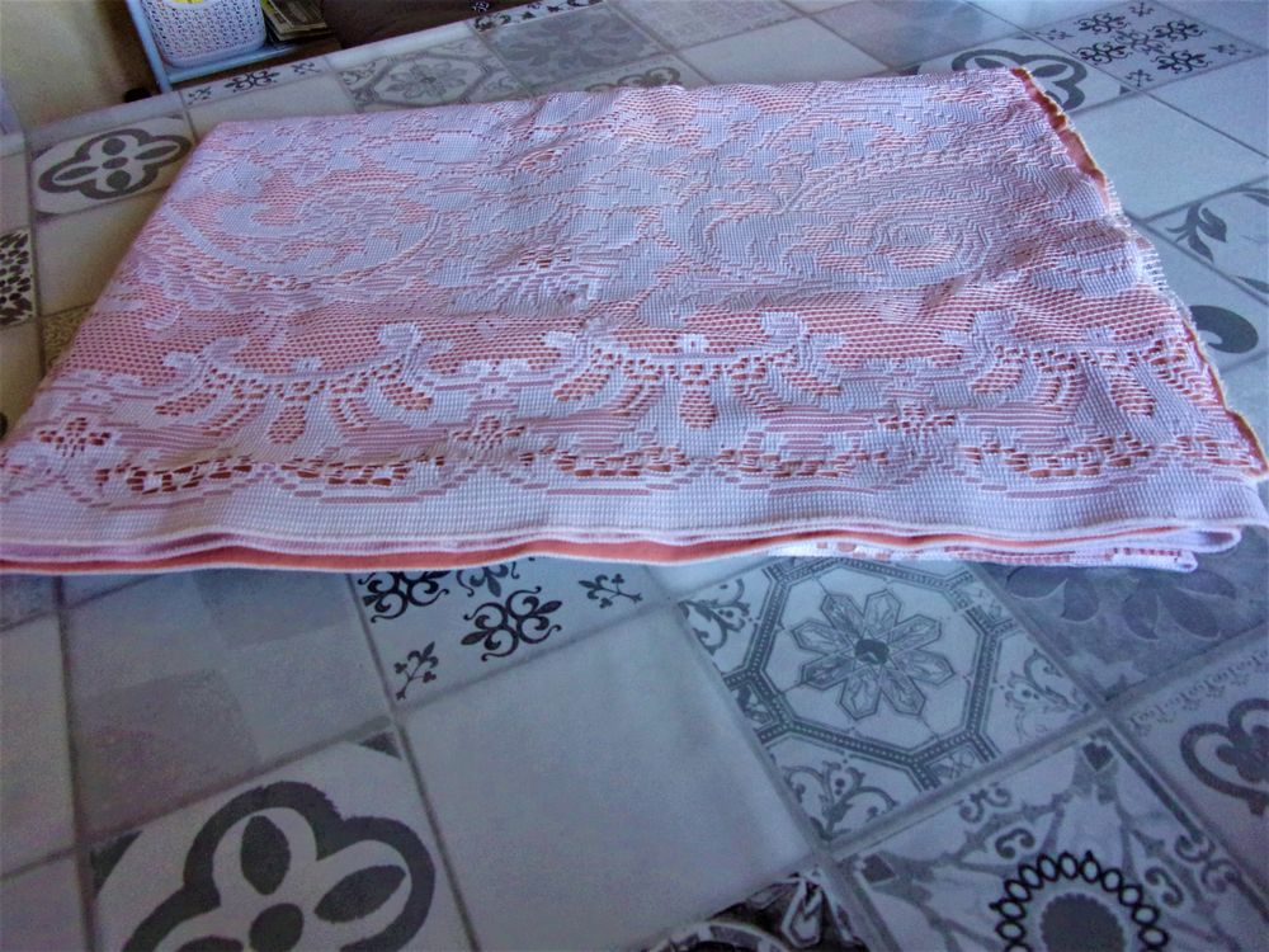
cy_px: 476
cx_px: 634
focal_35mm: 28
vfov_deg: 49.7
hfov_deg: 63.4
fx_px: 1026
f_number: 3.9
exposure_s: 1/25
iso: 400
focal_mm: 5.1
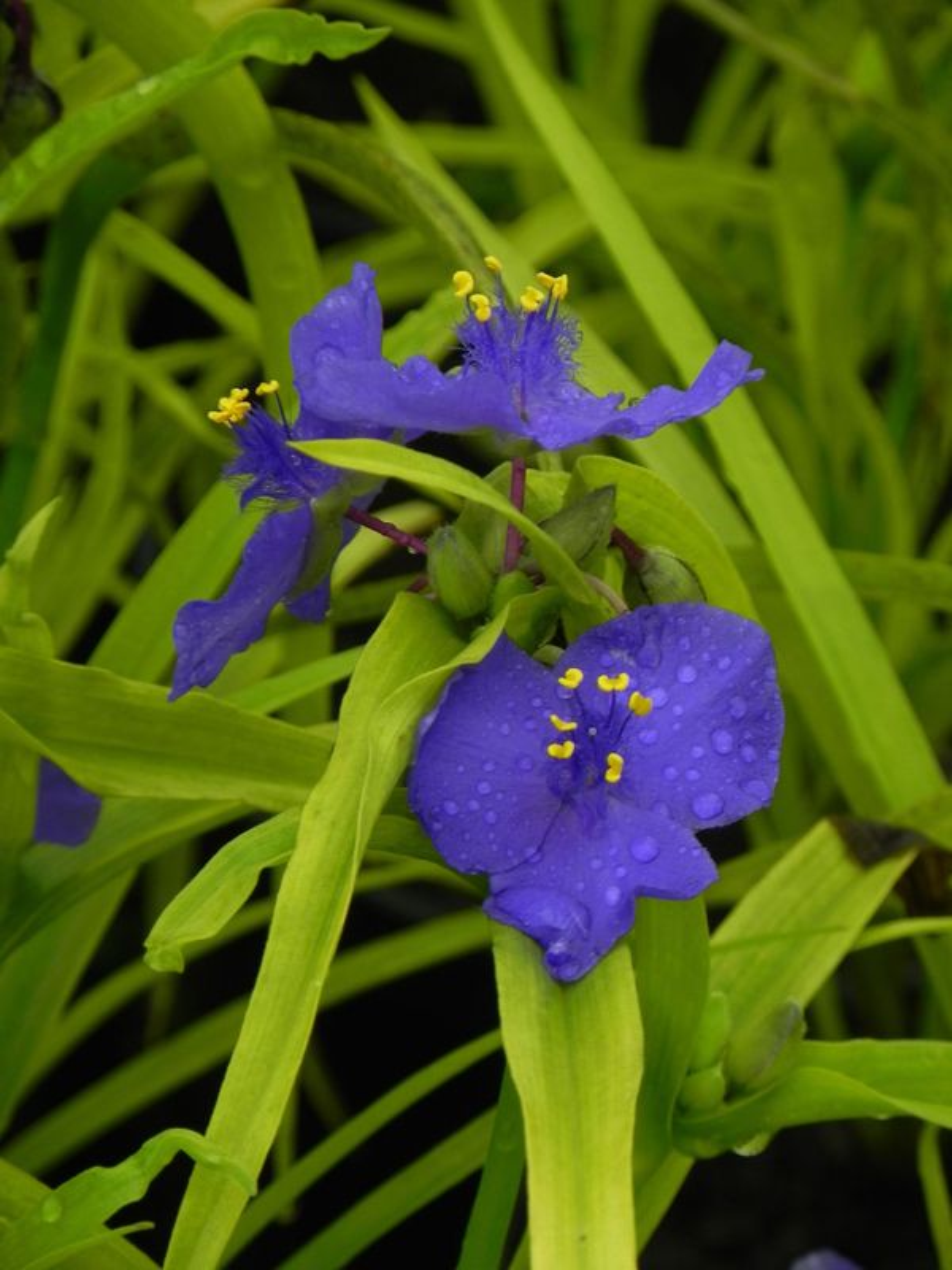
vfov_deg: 4.7
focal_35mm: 425
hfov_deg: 3.5
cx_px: 476
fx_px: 15584
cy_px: 635
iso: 160
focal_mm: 75.7
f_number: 5
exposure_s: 1/50
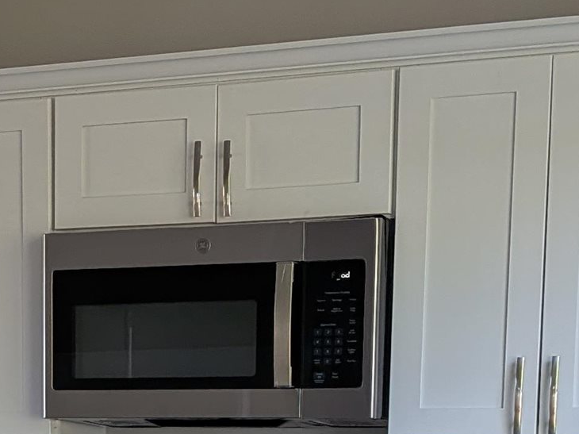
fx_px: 1689
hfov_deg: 19.3
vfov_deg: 13.6
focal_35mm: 101
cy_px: 681
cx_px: 115
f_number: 1.7
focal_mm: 4.53
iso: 69
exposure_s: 1/120
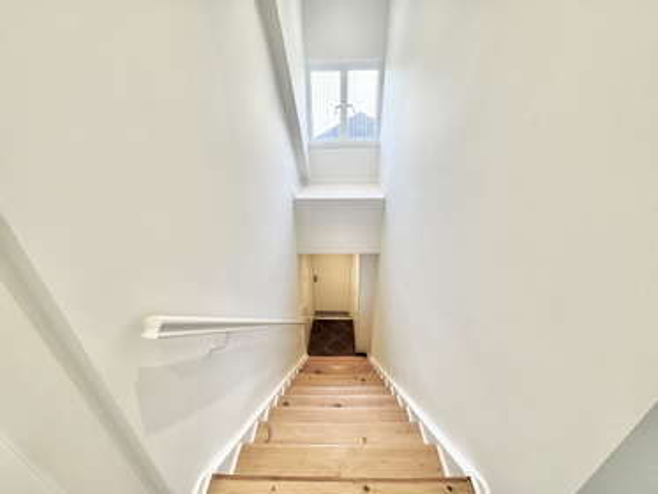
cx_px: 329
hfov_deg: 102.0
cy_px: 247
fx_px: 266
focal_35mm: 14
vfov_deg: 85.7
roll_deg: +1.1
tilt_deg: -27.2
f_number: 2.2
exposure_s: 1/100
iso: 125
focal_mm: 2.22
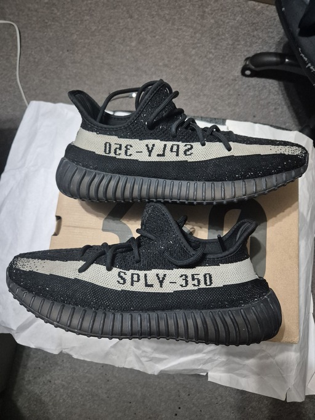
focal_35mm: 23
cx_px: 158
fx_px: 279
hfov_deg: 58.9
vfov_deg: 73.9
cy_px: 210
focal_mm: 5.4
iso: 1600
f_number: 1.8
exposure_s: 1/50
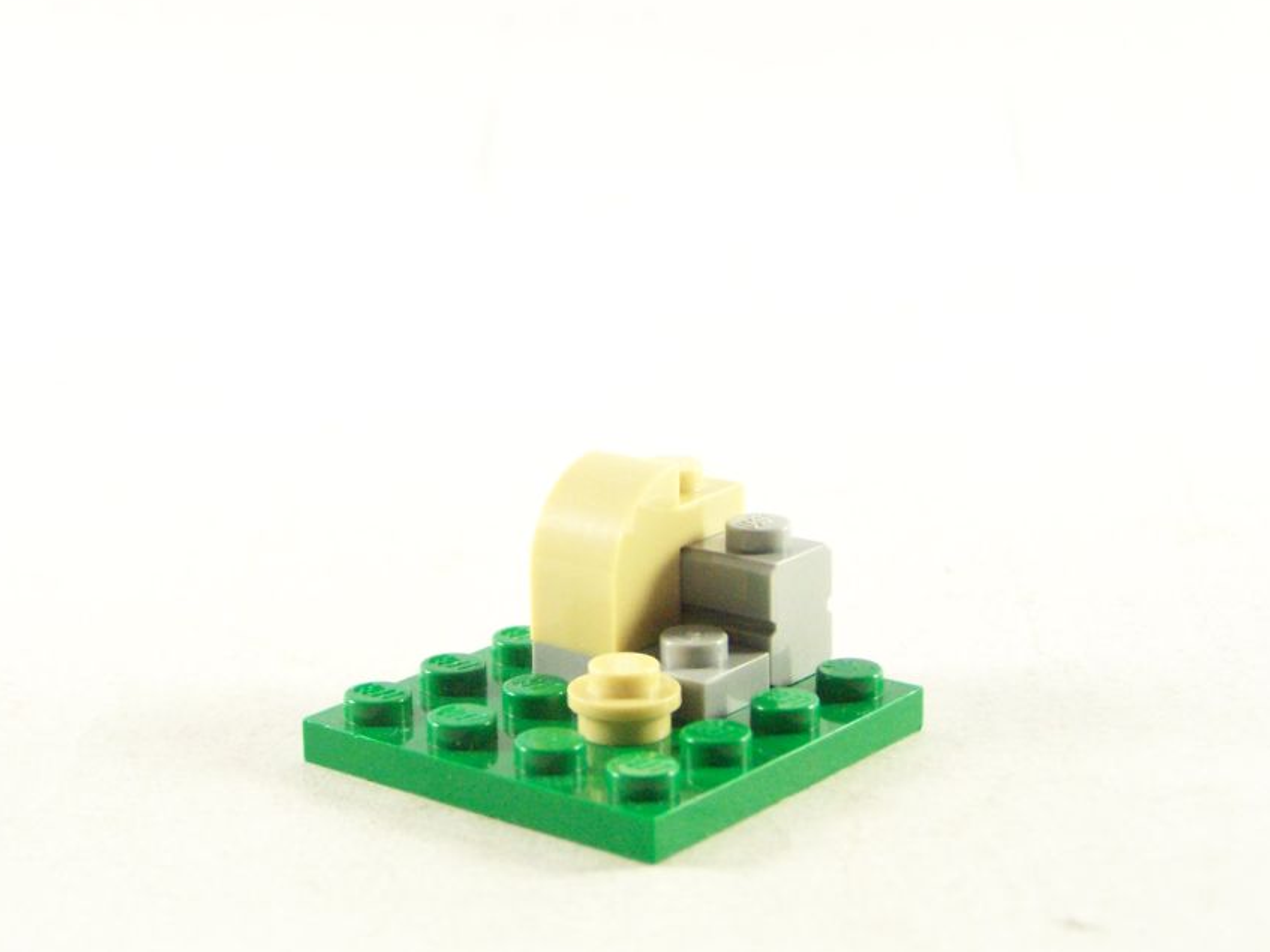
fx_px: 2971
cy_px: 409
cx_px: 583
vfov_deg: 18.2
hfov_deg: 24.1
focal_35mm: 81
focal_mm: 11.1
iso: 400
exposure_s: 1/60
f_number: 3.2
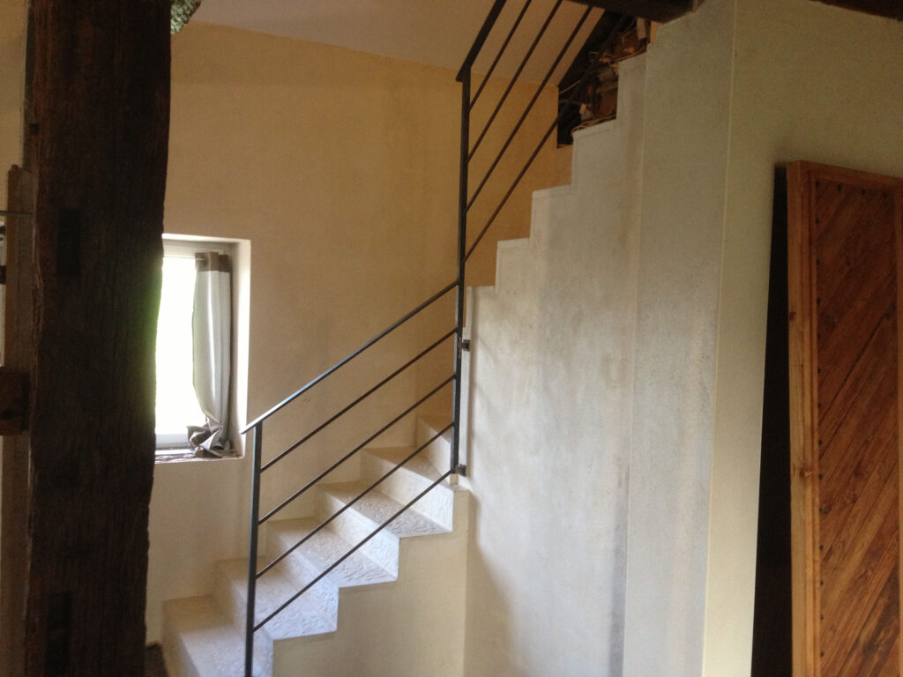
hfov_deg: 52.6
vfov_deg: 40.7
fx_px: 913
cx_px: 452
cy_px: 338
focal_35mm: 35
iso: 200
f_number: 2.4
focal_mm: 4.28
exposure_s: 1/20
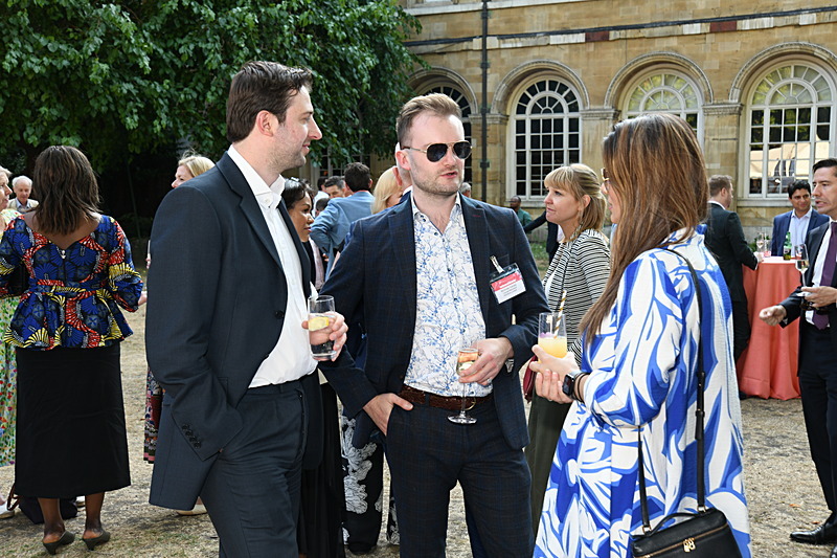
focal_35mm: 45
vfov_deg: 29.9
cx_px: 418
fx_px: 1046
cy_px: 279
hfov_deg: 43.6
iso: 400
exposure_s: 1/60
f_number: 8
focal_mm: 45
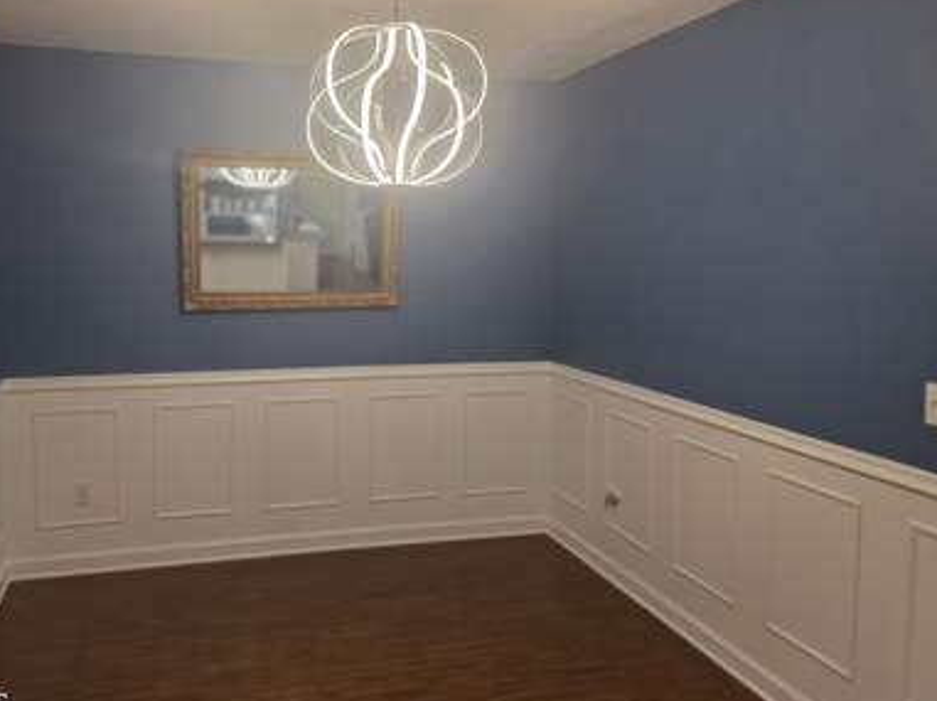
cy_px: 294
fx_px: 784
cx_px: 369
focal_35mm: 29
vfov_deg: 48.0
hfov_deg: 61.1
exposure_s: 1/120
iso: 200
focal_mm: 6.3
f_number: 1.7
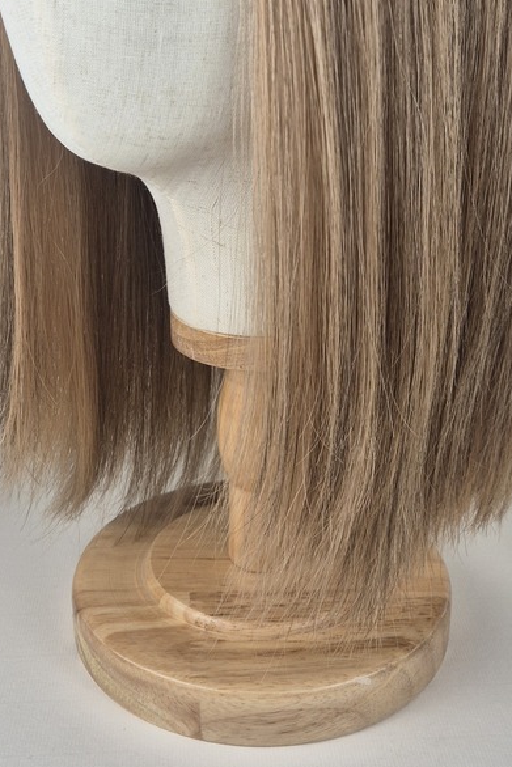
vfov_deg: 39.5
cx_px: 242
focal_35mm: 49
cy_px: 211
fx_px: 1045
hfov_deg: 27.5
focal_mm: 5.4
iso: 25
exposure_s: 1/287
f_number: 1.8
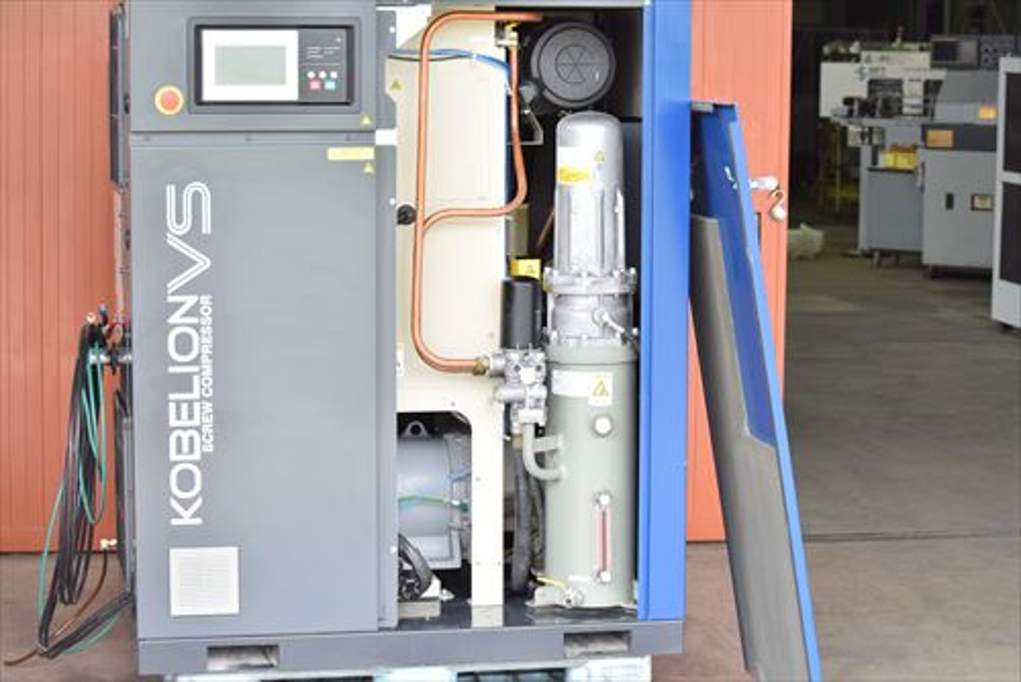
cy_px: 341
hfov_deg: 24.6
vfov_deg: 16.6
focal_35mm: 82
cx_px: 510
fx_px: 2341
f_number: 6.3
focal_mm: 55
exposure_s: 1/640
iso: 1250
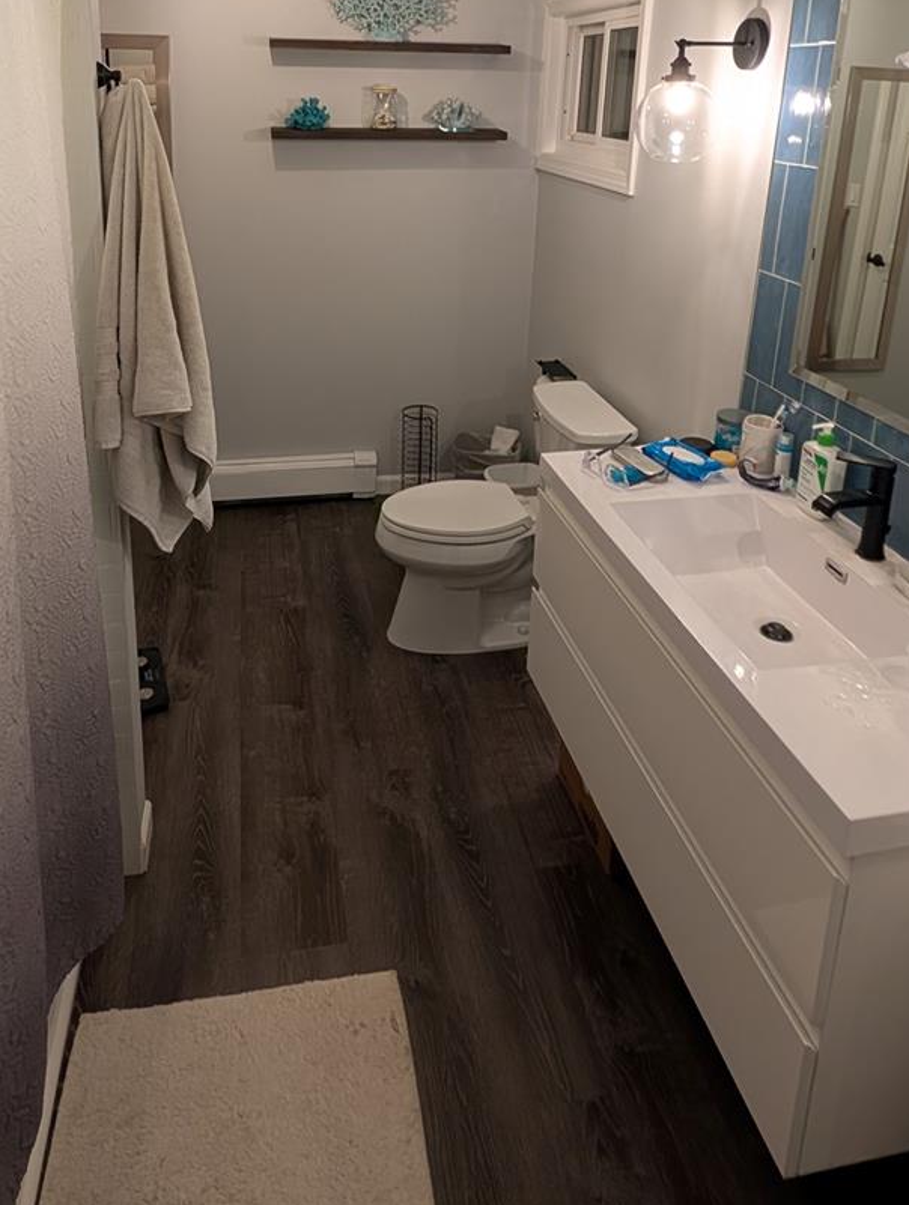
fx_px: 803
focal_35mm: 23
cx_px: 401
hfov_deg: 58.9
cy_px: 296
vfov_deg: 68.8
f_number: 1.7
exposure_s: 1/30
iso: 59
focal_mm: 2.02
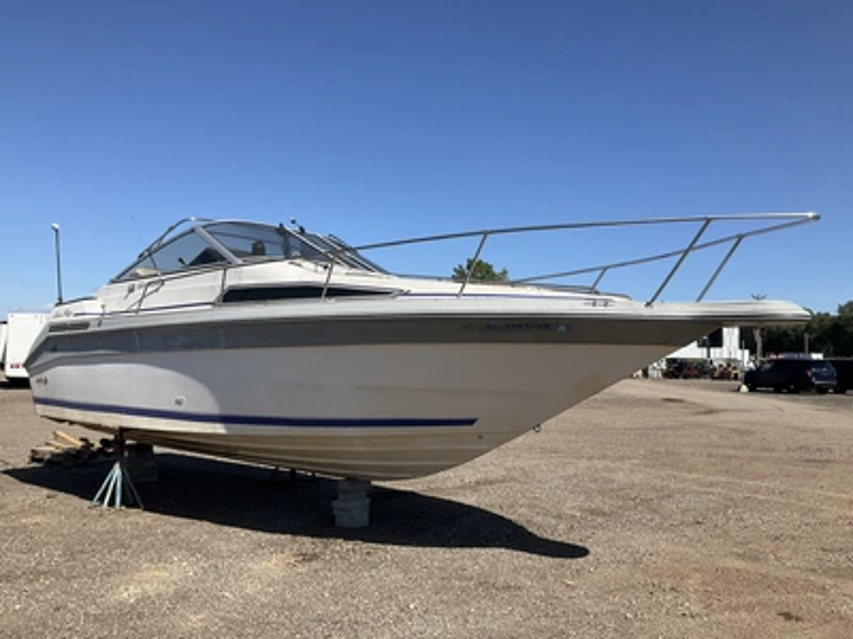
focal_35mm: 29
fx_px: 715
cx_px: 426
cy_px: 320
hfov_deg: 61.7
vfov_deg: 48.2
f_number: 1.8
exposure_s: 1/1984
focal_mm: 3
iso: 25
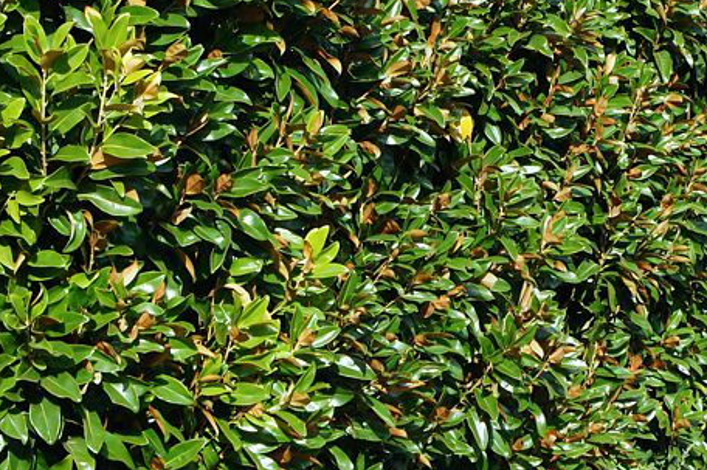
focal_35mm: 122
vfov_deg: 11.2
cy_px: 146
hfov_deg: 16.7
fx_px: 2393
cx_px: 534
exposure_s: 1/125
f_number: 13
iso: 200
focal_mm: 30
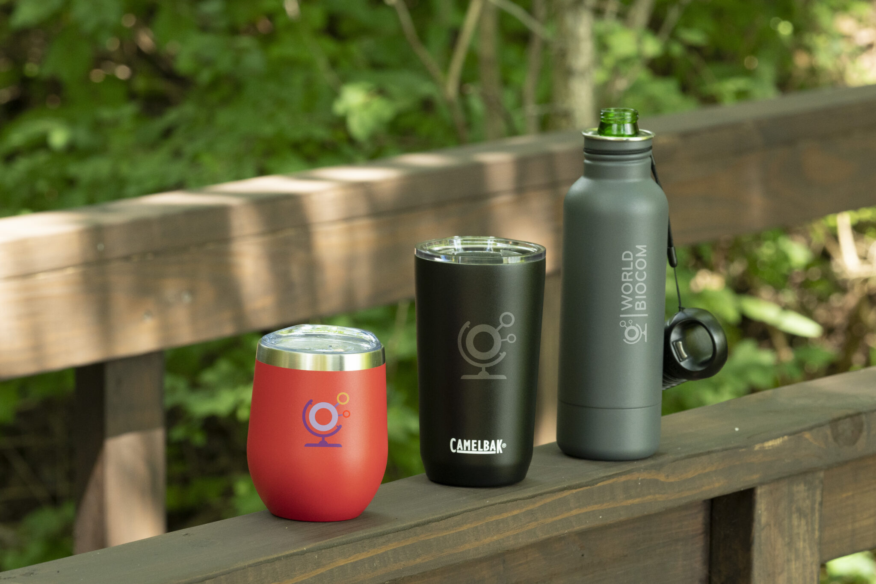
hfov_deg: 10.2
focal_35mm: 202
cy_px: 292
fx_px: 4916
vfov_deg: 6.8
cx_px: 438
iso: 1250
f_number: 9
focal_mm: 135
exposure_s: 1/125
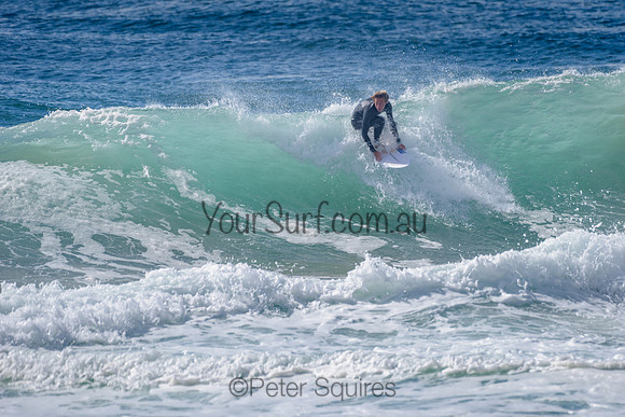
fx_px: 10630
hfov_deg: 3.4
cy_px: 162
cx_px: 383
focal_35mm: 612
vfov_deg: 2.2
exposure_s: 1/2000
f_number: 5.6
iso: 80
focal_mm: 500
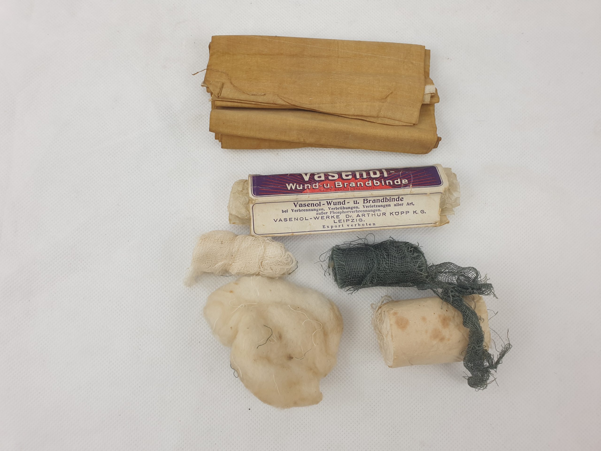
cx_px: 300
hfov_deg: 67.3
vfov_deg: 53.1
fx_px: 451
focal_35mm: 26
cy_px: 226
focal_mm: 4.3
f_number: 2.4
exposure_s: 1/100
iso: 64
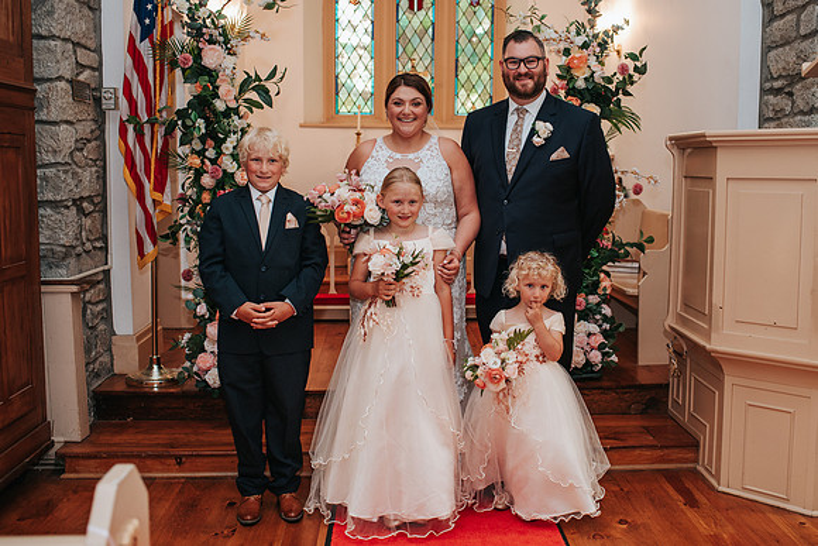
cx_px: 461
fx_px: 911
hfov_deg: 48.2
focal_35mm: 40
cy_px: 261
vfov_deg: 33.4
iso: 1000
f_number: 3.2
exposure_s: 1/200
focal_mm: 35
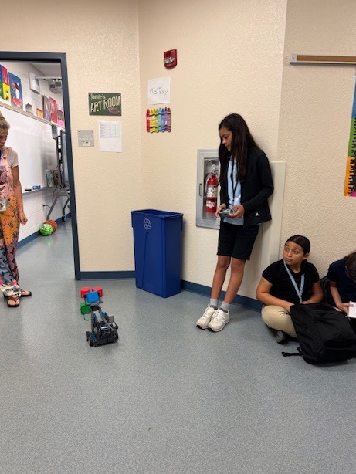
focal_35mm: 25
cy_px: 245
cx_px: 181
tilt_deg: -12.0
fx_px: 343
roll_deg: -0.7
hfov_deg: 54.9
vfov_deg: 69.4
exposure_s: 1/60
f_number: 1.78
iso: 125
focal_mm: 6.76
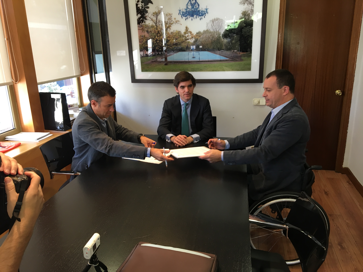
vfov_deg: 48.2
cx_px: 182
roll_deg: +2.4
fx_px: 304
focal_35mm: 29
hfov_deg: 61.7
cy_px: 136
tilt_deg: -17.6
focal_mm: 4.15
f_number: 2.2
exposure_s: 1/33
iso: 80
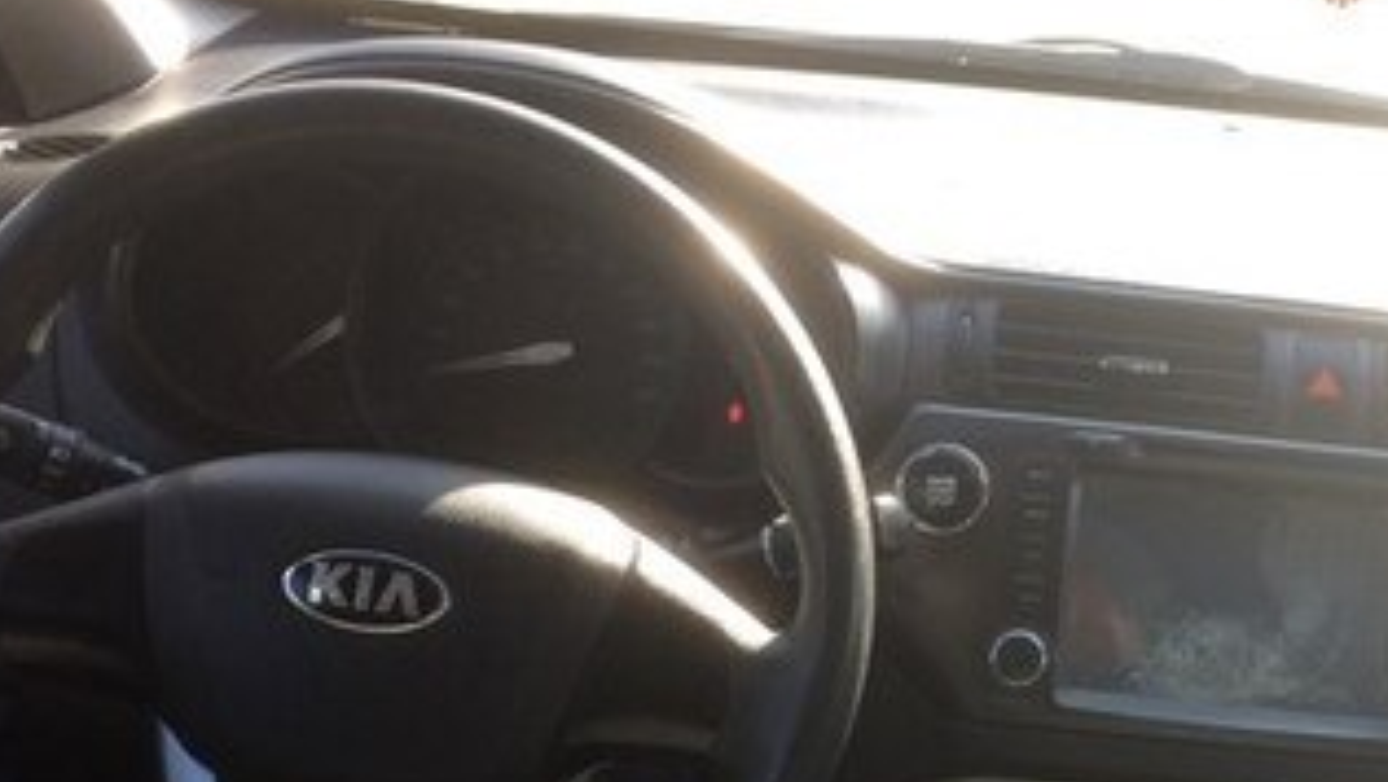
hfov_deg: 30.7
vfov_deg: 17.4
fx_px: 2430
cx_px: 1190
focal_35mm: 66
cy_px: 947
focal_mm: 4.15
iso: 32
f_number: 2.2
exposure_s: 1/105
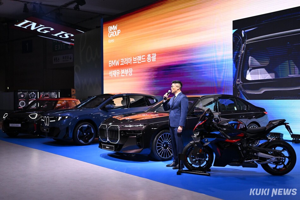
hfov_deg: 45.4
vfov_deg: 31.2
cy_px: 100
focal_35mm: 43
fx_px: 358
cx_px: 150
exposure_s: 1/320
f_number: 4
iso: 2200
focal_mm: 43
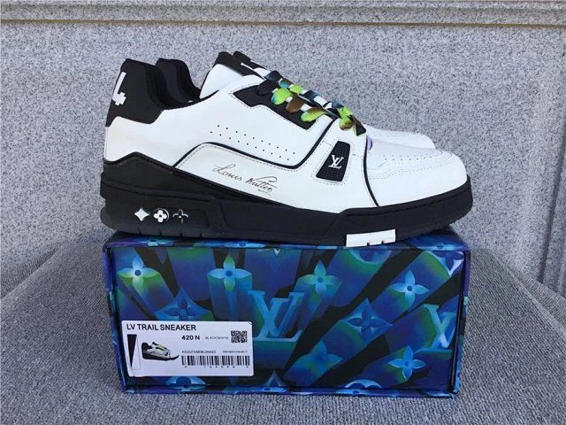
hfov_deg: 58.4
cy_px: 212
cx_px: 283
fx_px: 507
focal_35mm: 31
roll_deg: -0.1
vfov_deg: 45.4
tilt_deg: -17.4
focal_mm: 3.3
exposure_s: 1/309
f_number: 2.4
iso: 25
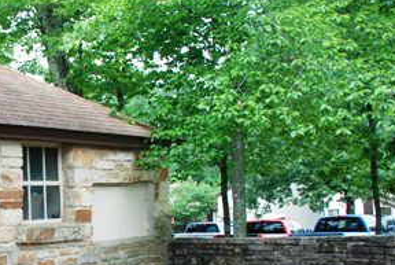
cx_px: -26
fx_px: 659
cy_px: 178
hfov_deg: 30.3
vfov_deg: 22.6
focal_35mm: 60
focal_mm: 18
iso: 200
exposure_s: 1/100
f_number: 5
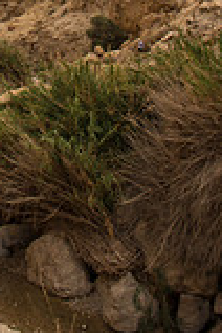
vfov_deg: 24.6
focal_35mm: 68
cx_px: -36
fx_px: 629
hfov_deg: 19.0
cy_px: -132
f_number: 2.8
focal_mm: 24
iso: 200
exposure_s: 1/1600
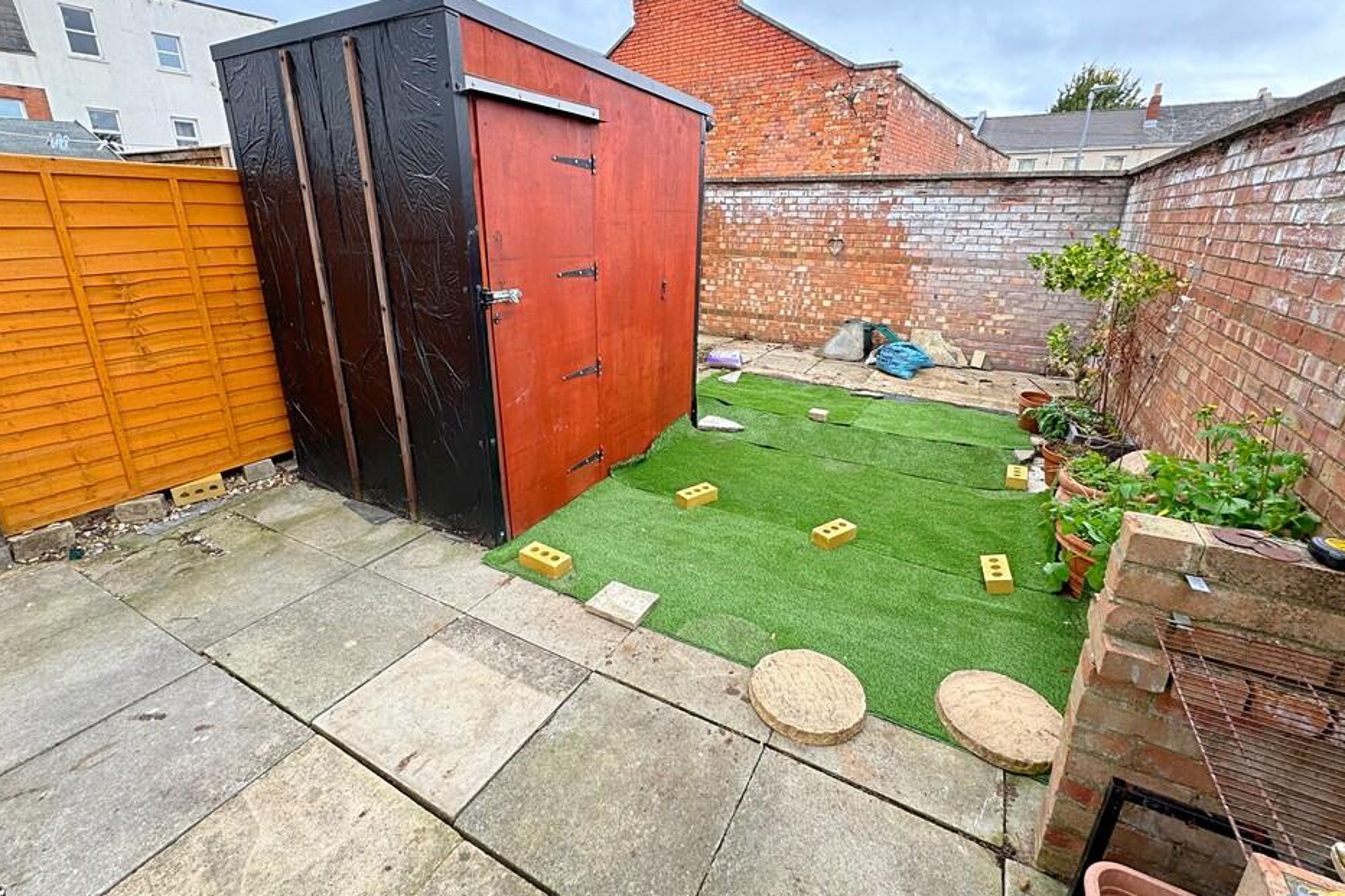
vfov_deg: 73.6
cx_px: 664
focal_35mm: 16
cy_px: 408
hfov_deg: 96.7
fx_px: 598
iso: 40
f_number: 2.2
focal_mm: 2.22
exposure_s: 1/116
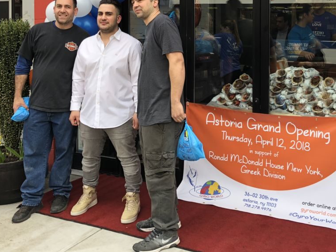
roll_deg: +0.2
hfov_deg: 39.9
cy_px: 48
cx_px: 226
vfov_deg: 30.1
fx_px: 456
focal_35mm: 47
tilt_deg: -1.7
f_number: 1.8
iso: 20
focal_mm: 3.99
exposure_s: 1/139
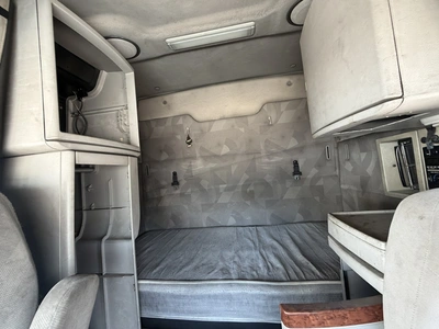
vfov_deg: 85.7
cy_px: 164
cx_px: 220
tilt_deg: +0.5
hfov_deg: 102.1
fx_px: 178
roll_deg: +4.3
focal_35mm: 14
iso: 320
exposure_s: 1/88
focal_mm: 2.22
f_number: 2.2
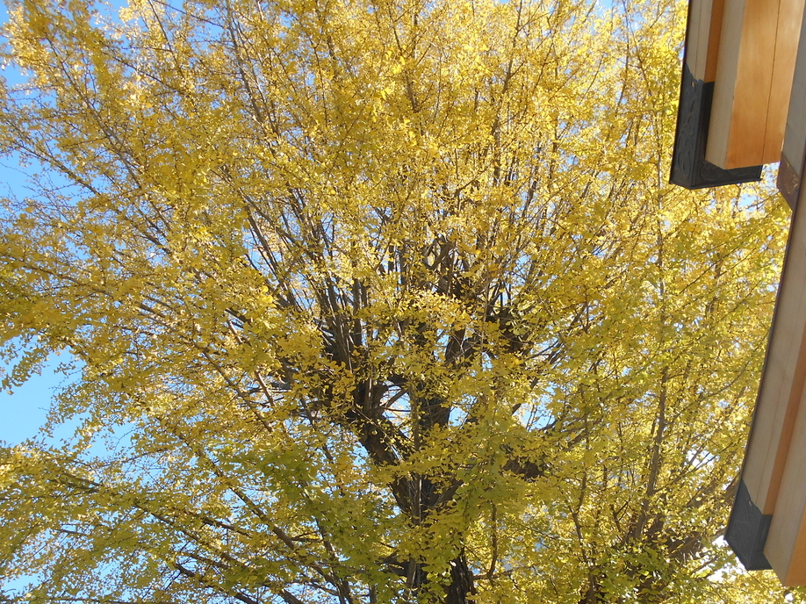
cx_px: 439
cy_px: 387
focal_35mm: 34
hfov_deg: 53.9
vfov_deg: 41.4
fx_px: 791
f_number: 3.2
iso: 80
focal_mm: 4.6
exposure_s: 1/250
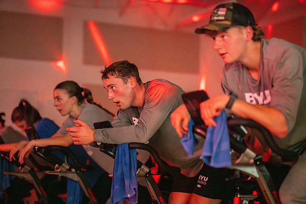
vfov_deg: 16.1
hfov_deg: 23.9
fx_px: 723
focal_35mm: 85
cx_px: 153
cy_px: 102
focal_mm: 85
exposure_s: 1/250
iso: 8000
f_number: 1.8
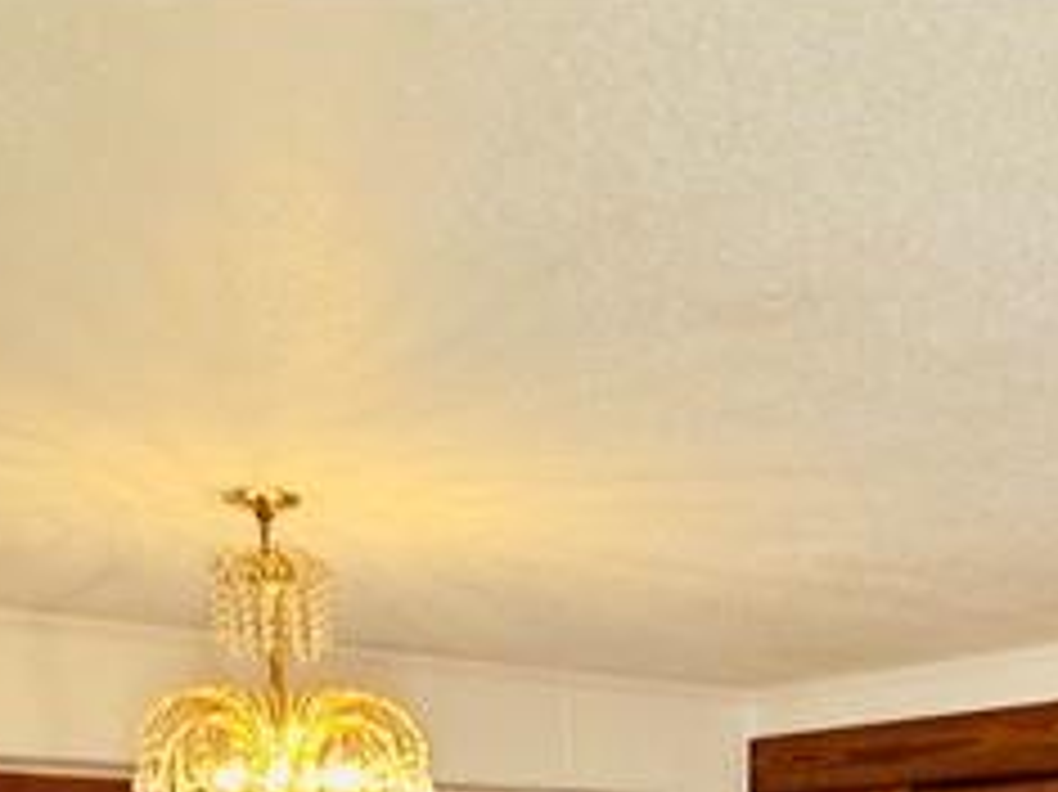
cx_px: 720
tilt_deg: -20.7
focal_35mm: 61
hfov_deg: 31.4
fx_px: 1863
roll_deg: +0.2
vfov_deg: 16.4
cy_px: 1706
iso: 200
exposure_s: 1/120
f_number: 2.2
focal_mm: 2.22
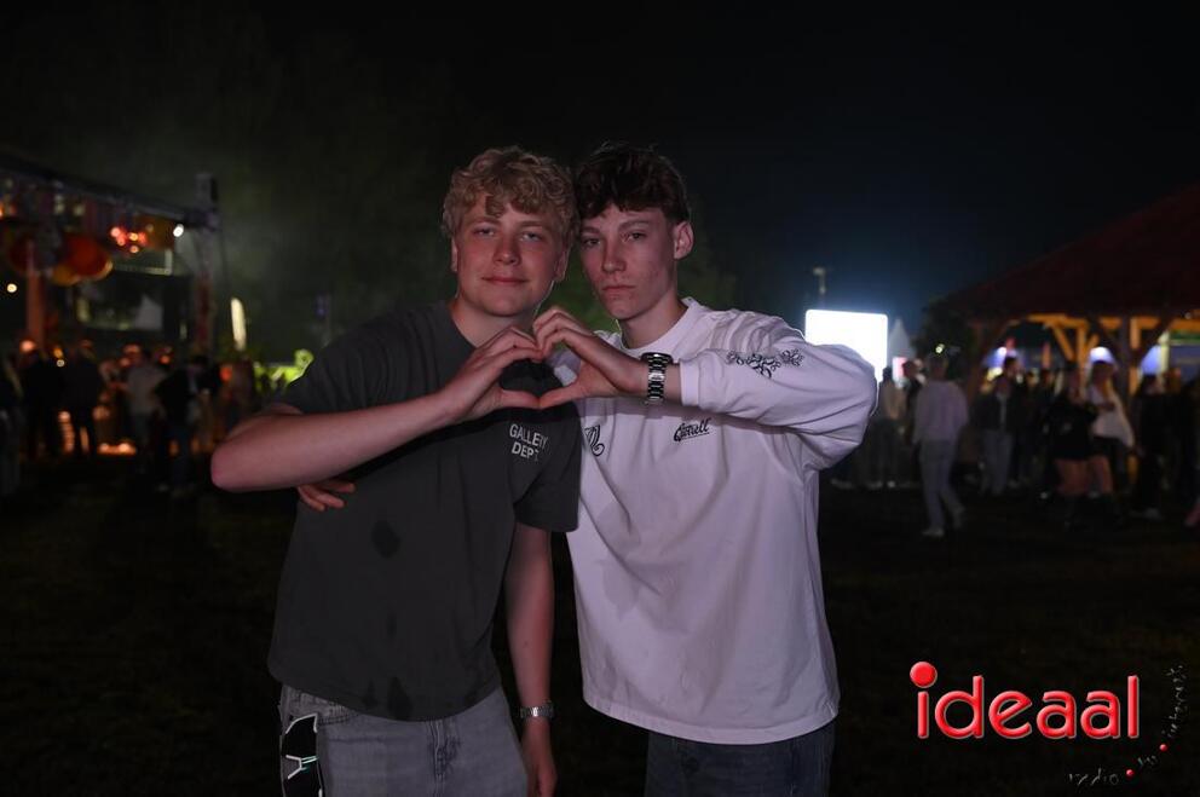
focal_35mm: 42
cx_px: 600
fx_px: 1398
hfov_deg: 46.4
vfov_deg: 31.8
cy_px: 398
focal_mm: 42
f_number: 4
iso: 3200
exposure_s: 1/60
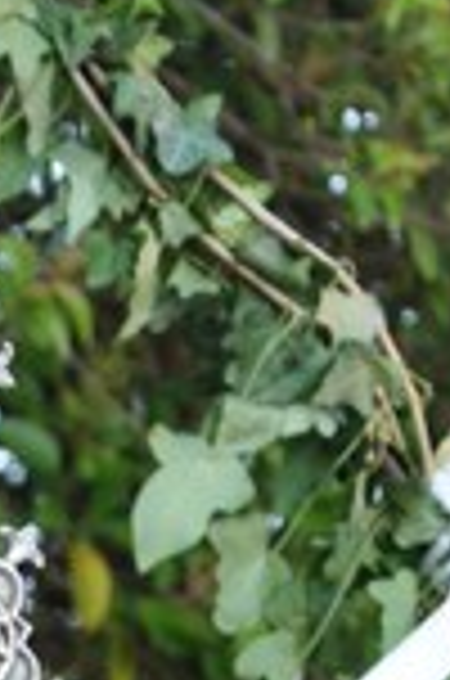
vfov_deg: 2.1
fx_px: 18797
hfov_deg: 1.4
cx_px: -698
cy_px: 1738
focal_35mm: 998
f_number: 5.6
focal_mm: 98
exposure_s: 1/80
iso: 400
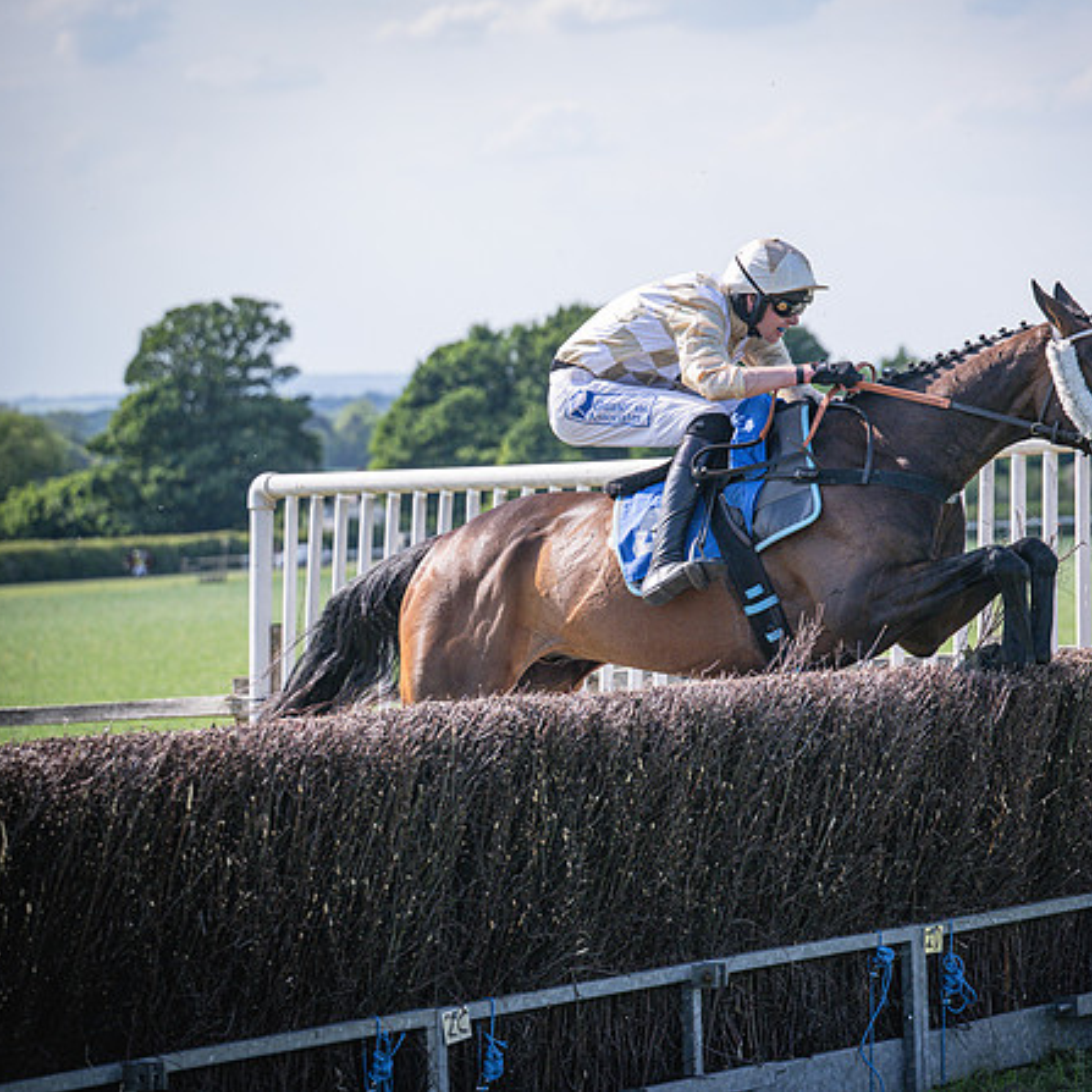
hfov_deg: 13.1
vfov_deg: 13.1
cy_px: 542
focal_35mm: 133
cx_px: 763
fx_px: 4747
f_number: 4
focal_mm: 101
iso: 400
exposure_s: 1/3200
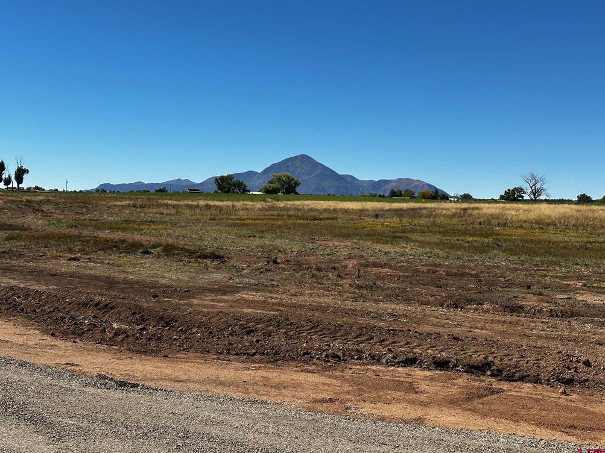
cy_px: 225
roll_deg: -1.4
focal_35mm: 49
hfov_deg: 38.9
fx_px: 856
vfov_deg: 29.7
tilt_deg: -1.5
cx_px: 305
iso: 64
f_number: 1.78
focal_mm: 6.86
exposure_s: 1/4785
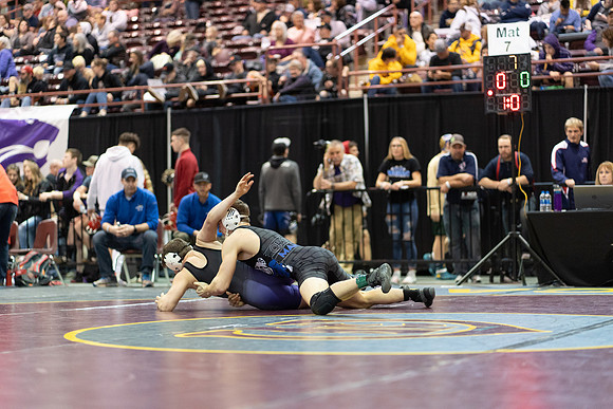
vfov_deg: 16.1
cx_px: 306
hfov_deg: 23.9
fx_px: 1448
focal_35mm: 85
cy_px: 204
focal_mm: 85
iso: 3200
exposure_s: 1/500
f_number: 1.8
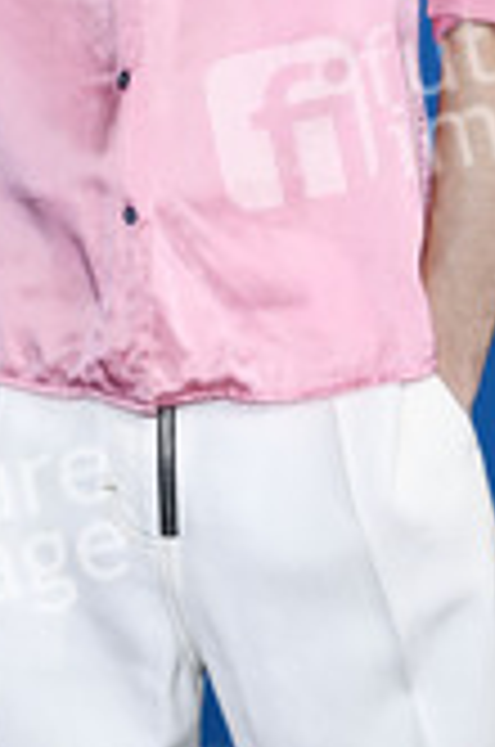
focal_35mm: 198
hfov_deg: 6.9
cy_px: -122
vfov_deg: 10.3
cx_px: 27
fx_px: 4101
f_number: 5.6
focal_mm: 82
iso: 1000
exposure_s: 1/250
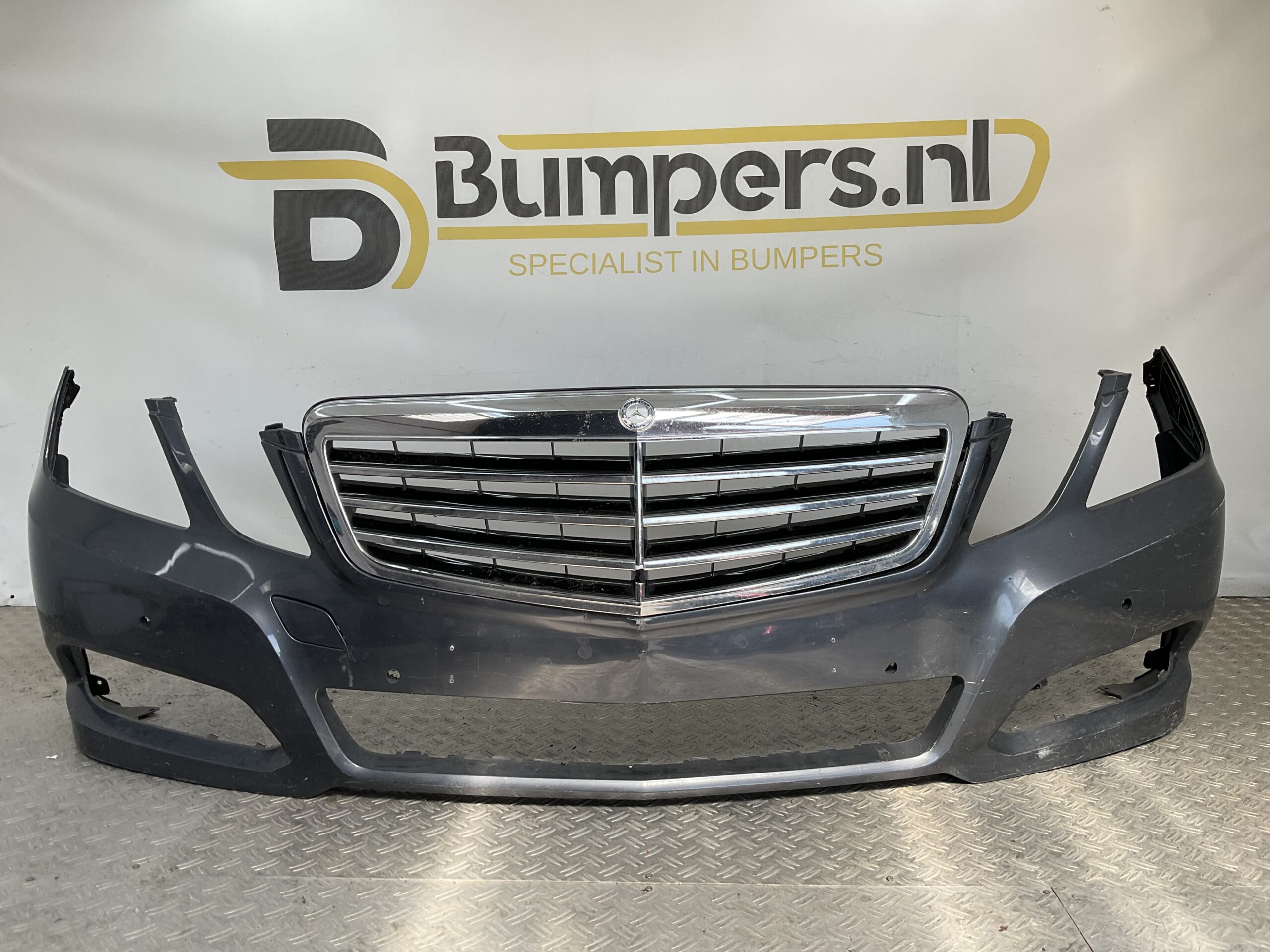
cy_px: 476
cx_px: 635
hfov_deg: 61.7
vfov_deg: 48.2
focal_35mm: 29
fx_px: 1064
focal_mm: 3
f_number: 1.8
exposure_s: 1/320
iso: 16
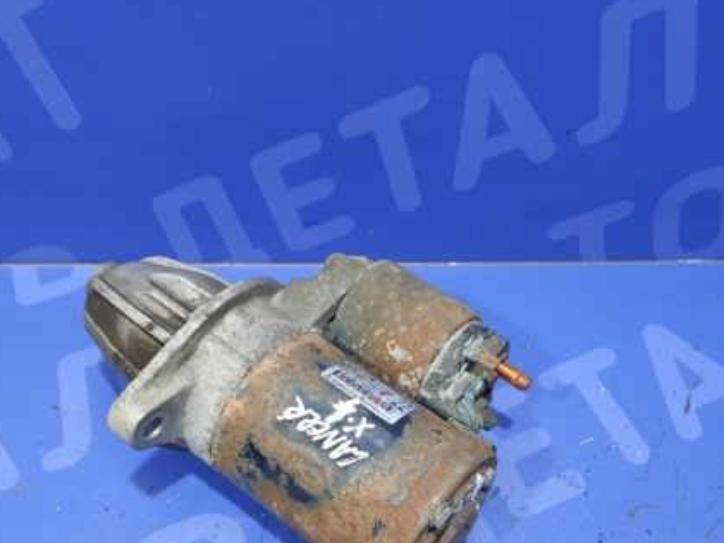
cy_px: 404
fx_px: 795
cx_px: 318
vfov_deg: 36.9
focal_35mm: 38
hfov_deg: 48.9
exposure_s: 1/33
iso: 400
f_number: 2
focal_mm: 4.6
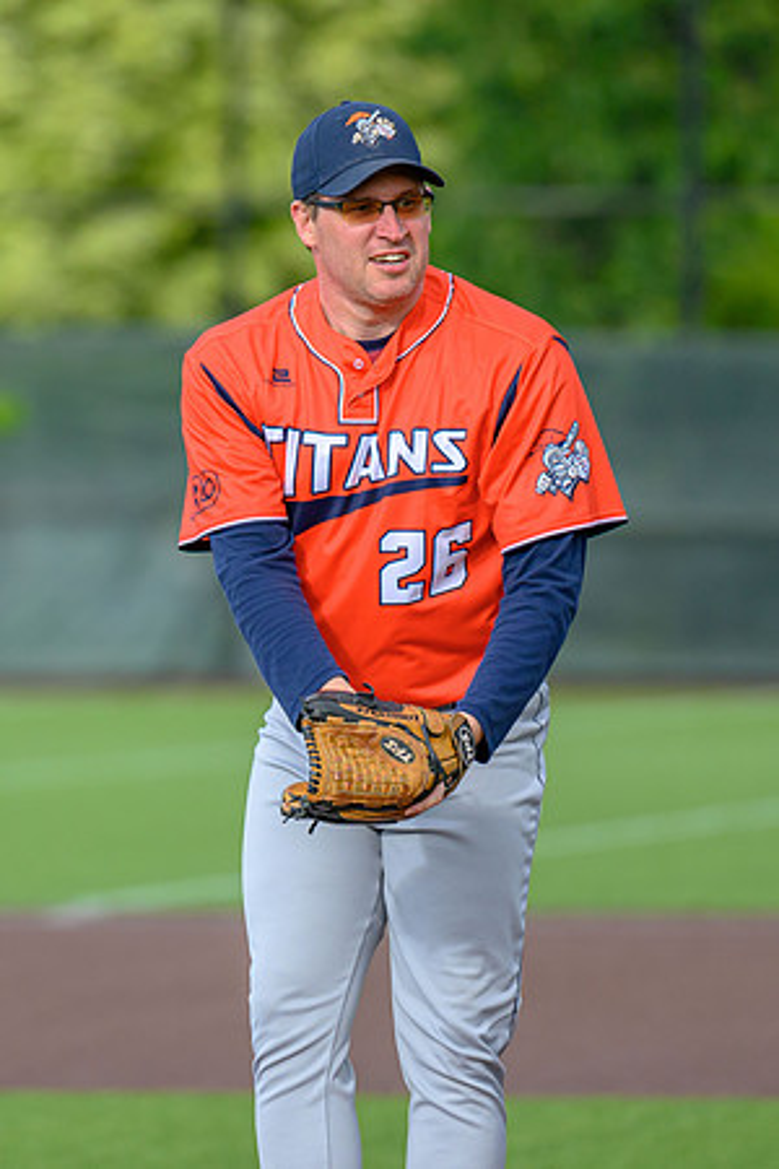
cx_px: 176
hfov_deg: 2.9
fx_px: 15288
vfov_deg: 4.4
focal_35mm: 471
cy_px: 719
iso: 400
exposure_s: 1/2000
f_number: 2.8
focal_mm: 195
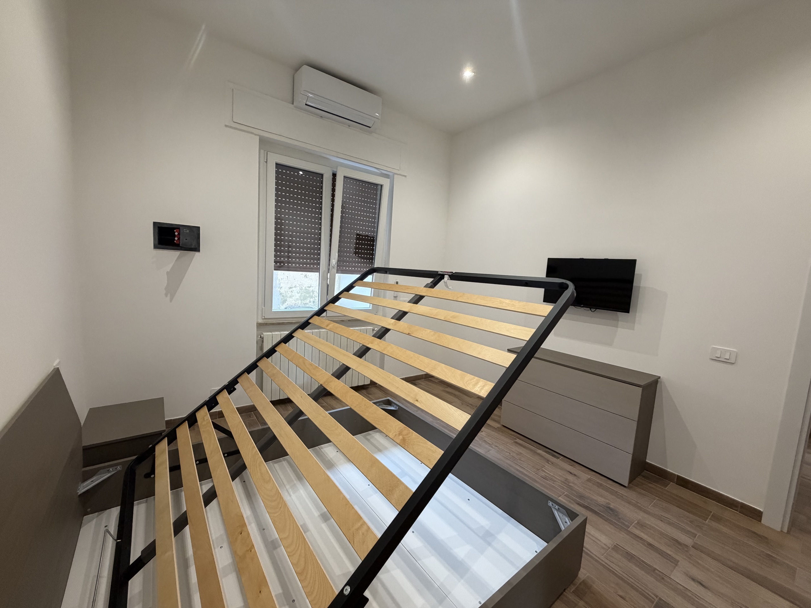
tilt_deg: -6.7
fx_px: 328
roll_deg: -3.2
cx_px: 406
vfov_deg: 85.7
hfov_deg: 102.1
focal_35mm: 14
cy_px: 304
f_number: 2.2
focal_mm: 2.22
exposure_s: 1/100
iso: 320
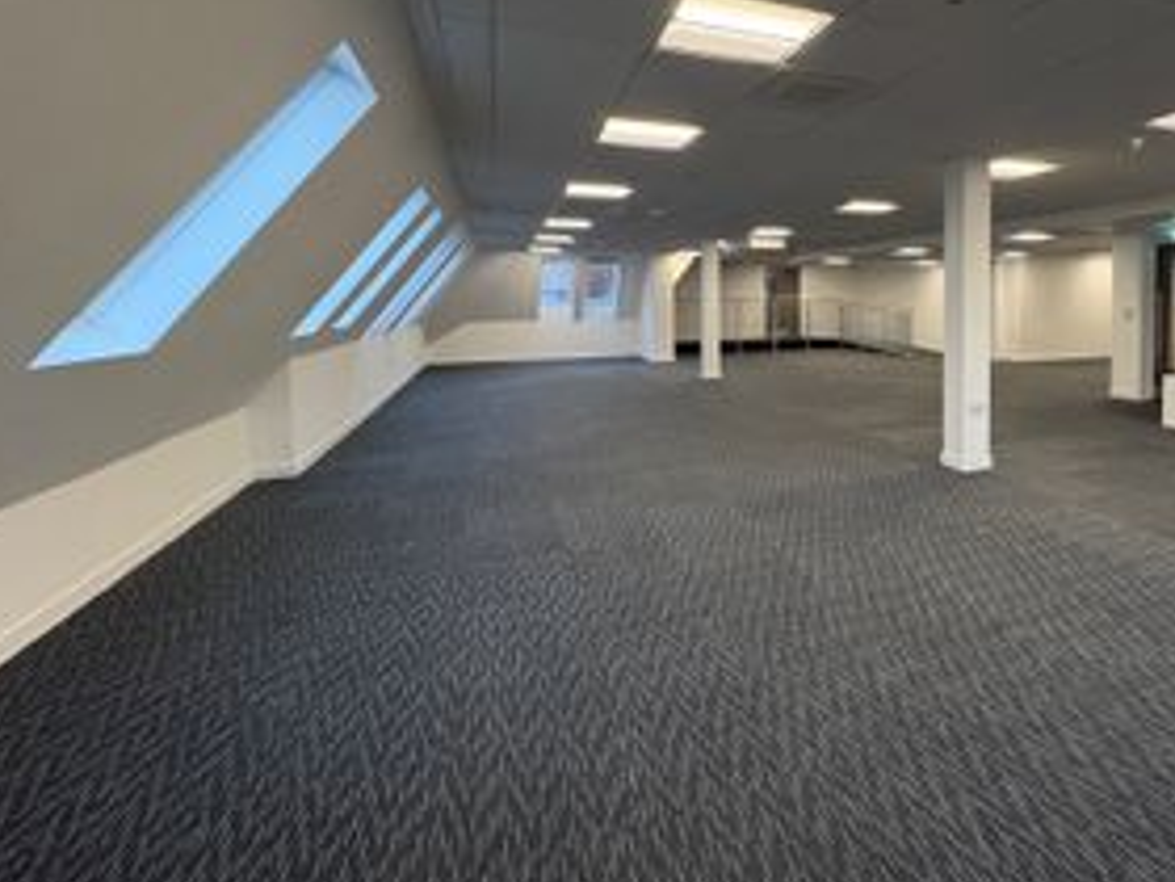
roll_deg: +0.5
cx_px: 810
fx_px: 679
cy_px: 332
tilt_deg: -3.0
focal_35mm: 20
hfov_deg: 78.3
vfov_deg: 65.0
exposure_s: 1/100
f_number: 2.2
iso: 250
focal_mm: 2.22
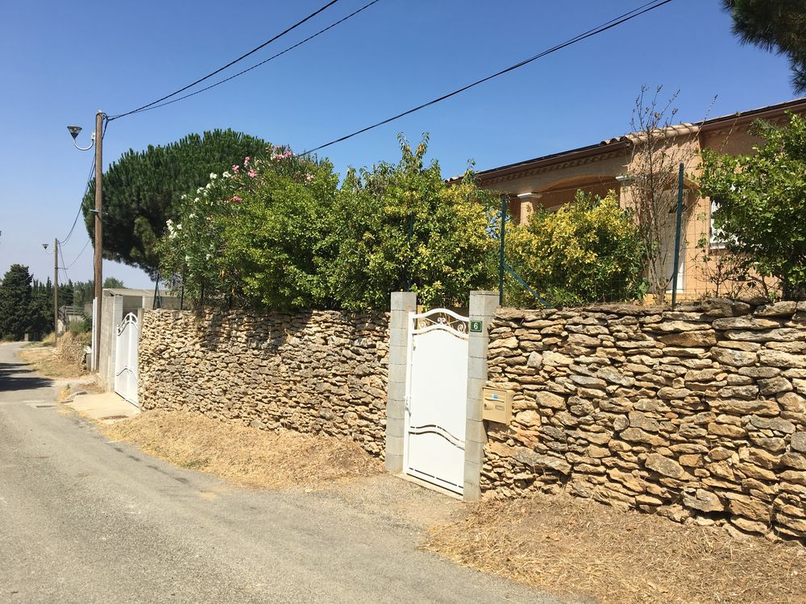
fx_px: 675
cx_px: 403
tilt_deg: +0.9
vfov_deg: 48.2
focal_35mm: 29
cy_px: 302
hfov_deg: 61.7
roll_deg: -3.3
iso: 25
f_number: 2.2
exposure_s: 1/1709
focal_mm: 4.15
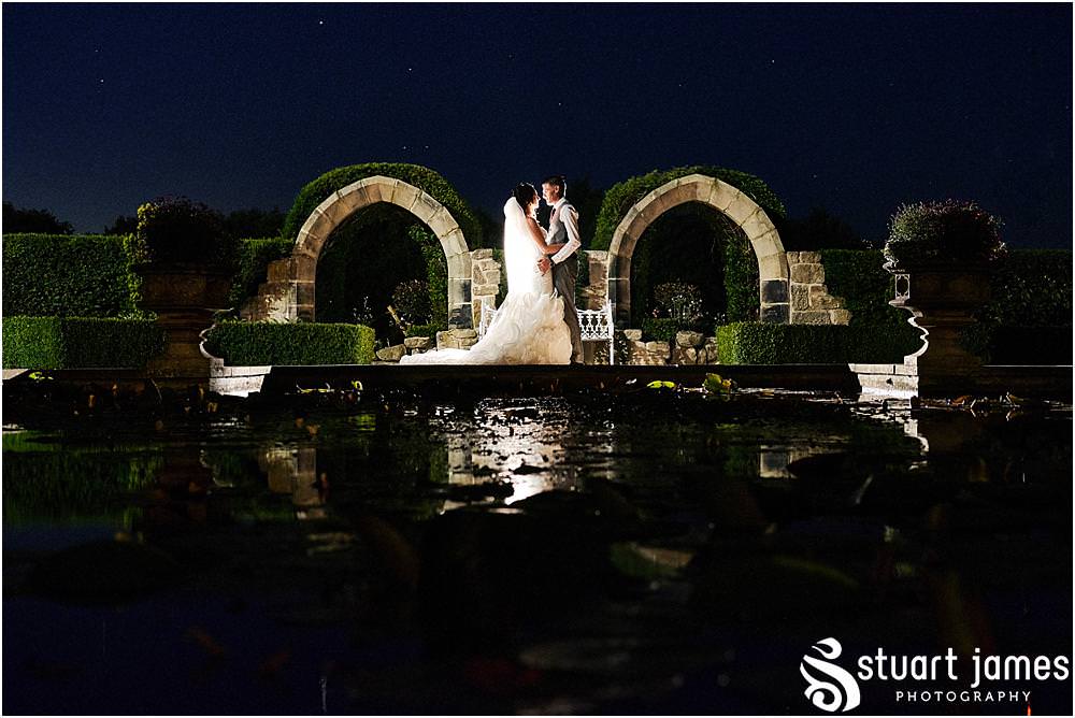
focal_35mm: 53
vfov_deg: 25.6
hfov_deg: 37.5
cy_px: 359
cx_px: 538
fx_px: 1583
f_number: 4
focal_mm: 35
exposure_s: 1/2
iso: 8000
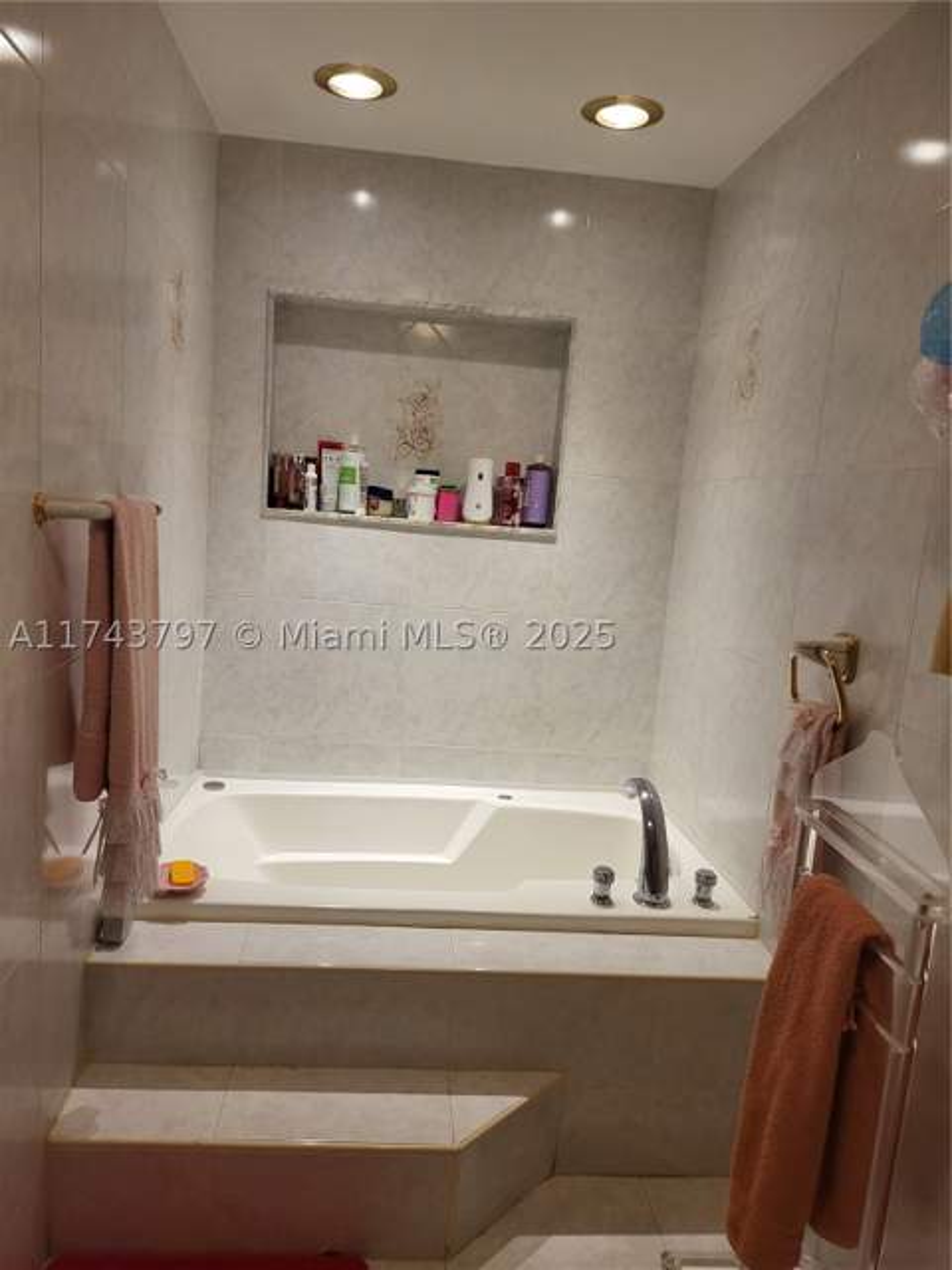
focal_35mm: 24
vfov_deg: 71.6
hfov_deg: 56.8
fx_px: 880
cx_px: 476
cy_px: 635
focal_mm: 5
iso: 320
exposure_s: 1/120
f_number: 1.8
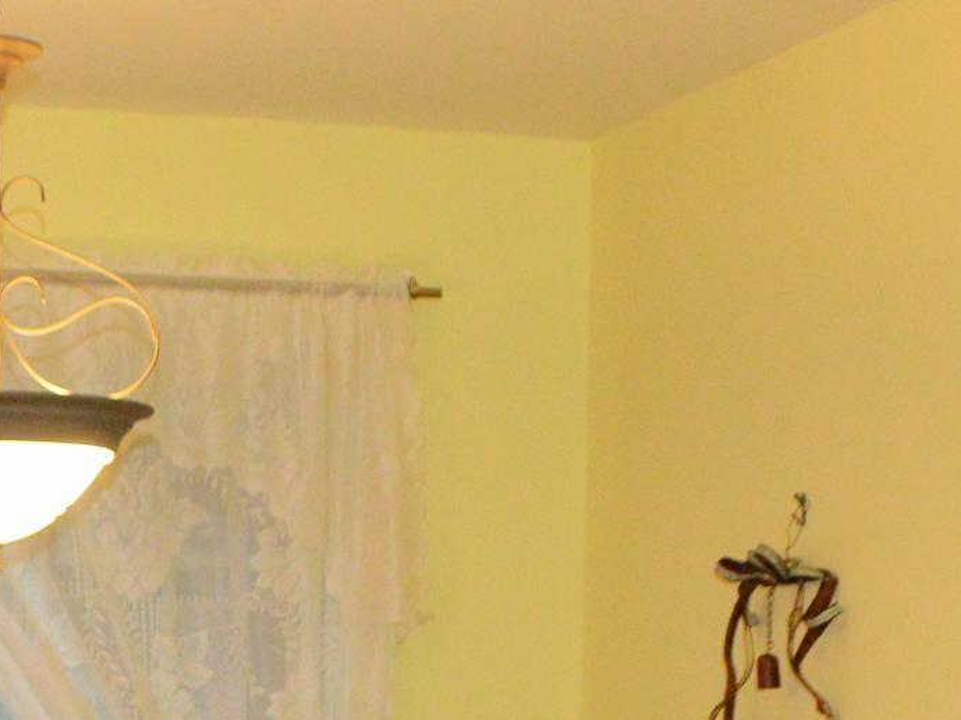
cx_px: 78
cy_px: 1143
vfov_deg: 8.8
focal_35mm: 163
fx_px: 4524
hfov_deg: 12.0
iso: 1600
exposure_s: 1/60
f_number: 4.2
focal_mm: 26
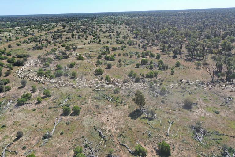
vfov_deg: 46.4
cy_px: 78
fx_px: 183
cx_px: 118
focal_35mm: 28
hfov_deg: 65.5
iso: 100
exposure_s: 1/800
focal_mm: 10.26
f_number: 4
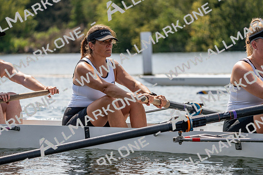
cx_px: 132
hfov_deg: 10.3
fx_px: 1461
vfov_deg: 6.9
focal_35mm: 200
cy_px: 88
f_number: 5.6
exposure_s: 1/1600
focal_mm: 200
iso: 160
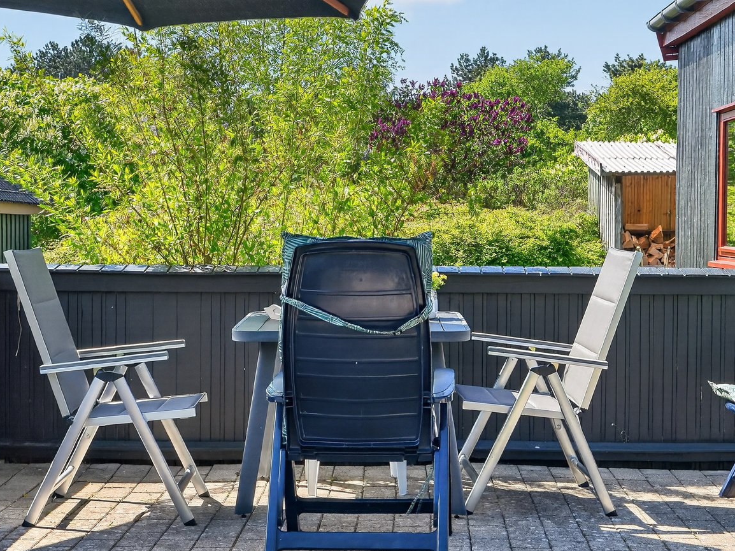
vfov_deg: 22.9
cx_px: 399
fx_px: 1359
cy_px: 258
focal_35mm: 64
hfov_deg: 30.3
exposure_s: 1/80
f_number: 8
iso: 400
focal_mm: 30
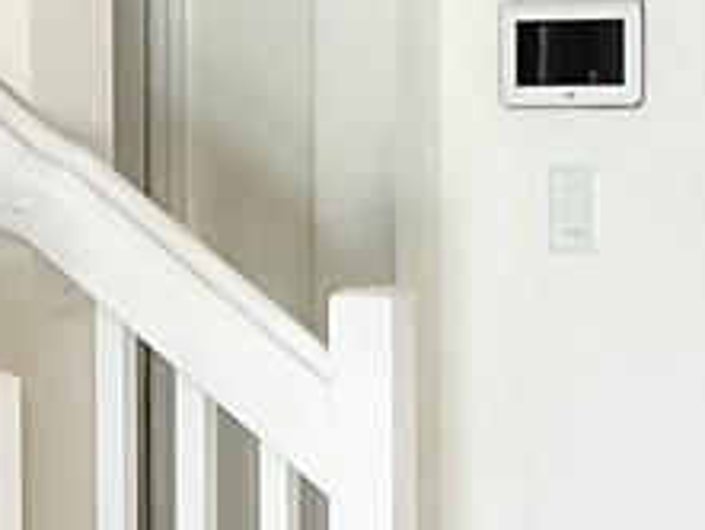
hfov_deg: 9.3
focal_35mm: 210
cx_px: -217
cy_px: 377
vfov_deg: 7.1
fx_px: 4279
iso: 100
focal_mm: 3
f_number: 1.8
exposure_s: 1/60
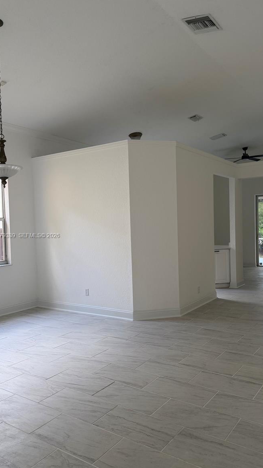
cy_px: 236
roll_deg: +1.0
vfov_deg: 69.9
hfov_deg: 42.6
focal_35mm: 27
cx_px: 166
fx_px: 335
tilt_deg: -0.8
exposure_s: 1/121
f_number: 1.78
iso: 160
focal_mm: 6.76
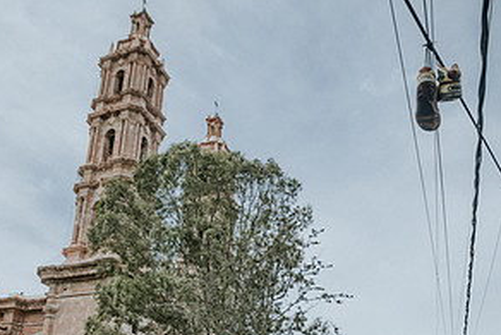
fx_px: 515
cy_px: 275
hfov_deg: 51.9
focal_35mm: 37
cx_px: 249
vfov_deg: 34.7
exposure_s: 1/3200
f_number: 3.5
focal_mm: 16
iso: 250
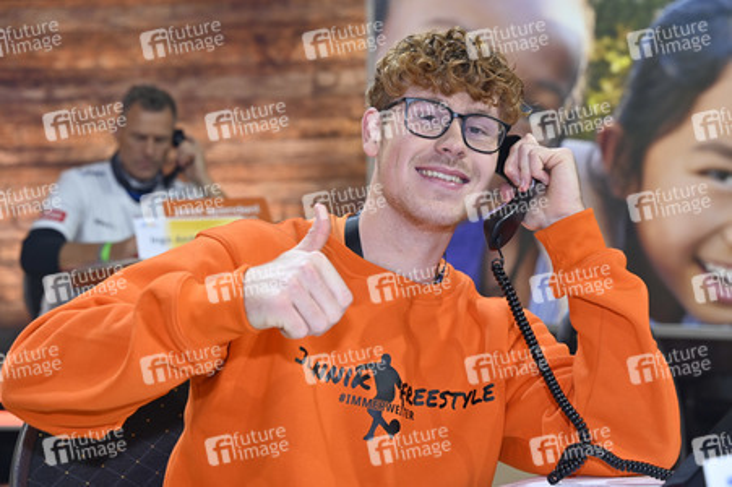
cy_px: 244
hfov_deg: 37.5
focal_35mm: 53
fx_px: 1077
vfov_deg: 25.5
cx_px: 366
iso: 1000
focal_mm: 53
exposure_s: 1/200
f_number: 4
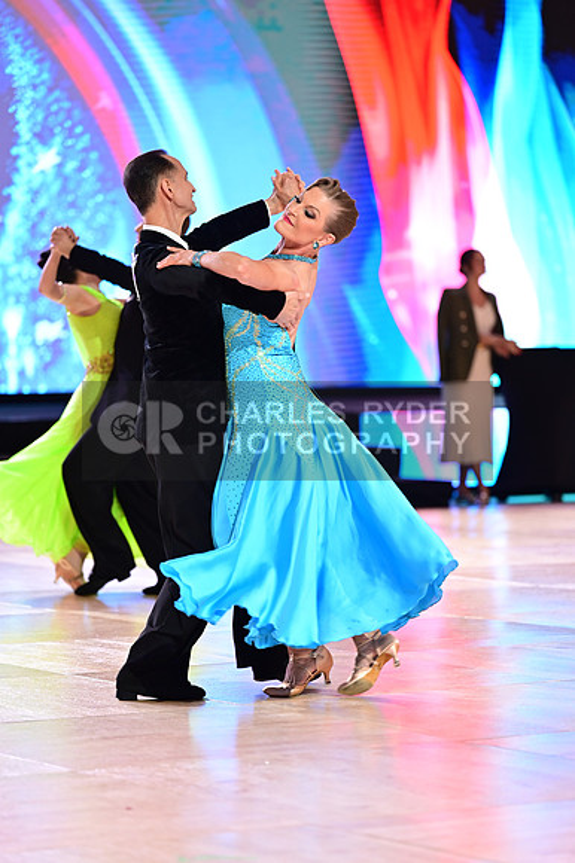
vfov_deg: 14.7
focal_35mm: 140
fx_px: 3358
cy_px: 432
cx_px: 288
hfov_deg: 9.8
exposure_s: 1/320
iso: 1600
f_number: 2.8
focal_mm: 140
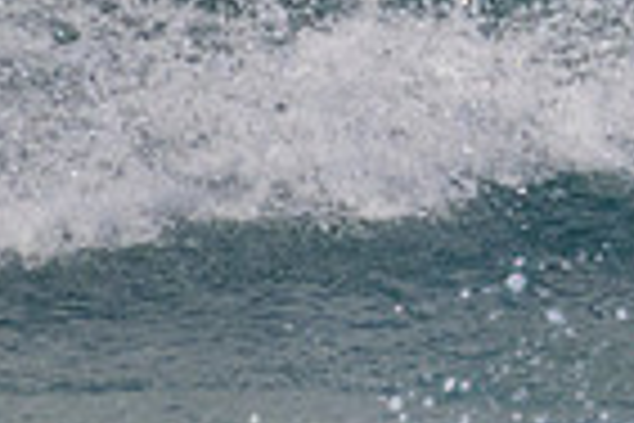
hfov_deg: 0.5
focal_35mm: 4489
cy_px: -499
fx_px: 79050
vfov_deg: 0.3
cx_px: 1007
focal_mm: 800
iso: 1400
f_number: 11
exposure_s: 1/2000
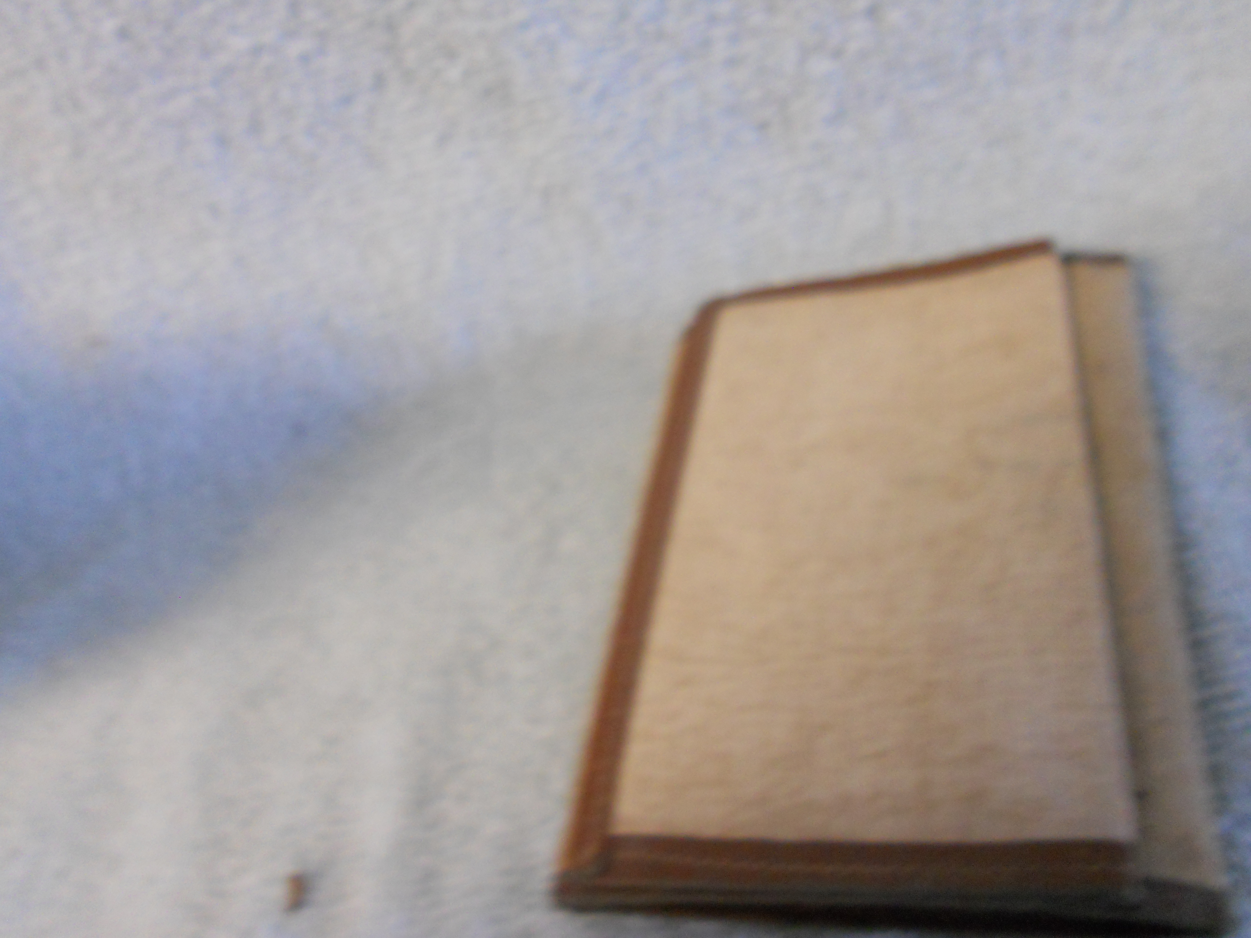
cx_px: 626
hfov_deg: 56.8
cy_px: 469
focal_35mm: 32
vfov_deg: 44.2
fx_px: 1156
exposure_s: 1/30
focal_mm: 5.8
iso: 400
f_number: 3.5
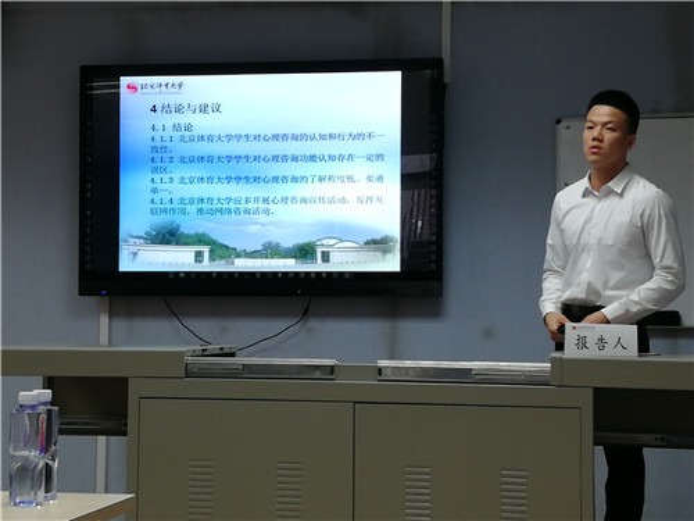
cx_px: 347
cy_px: 260
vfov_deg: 20.2
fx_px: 1464
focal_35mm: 73
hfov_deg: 26.7
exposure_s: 1/50
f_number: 2.2
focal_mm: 3.84
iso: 200
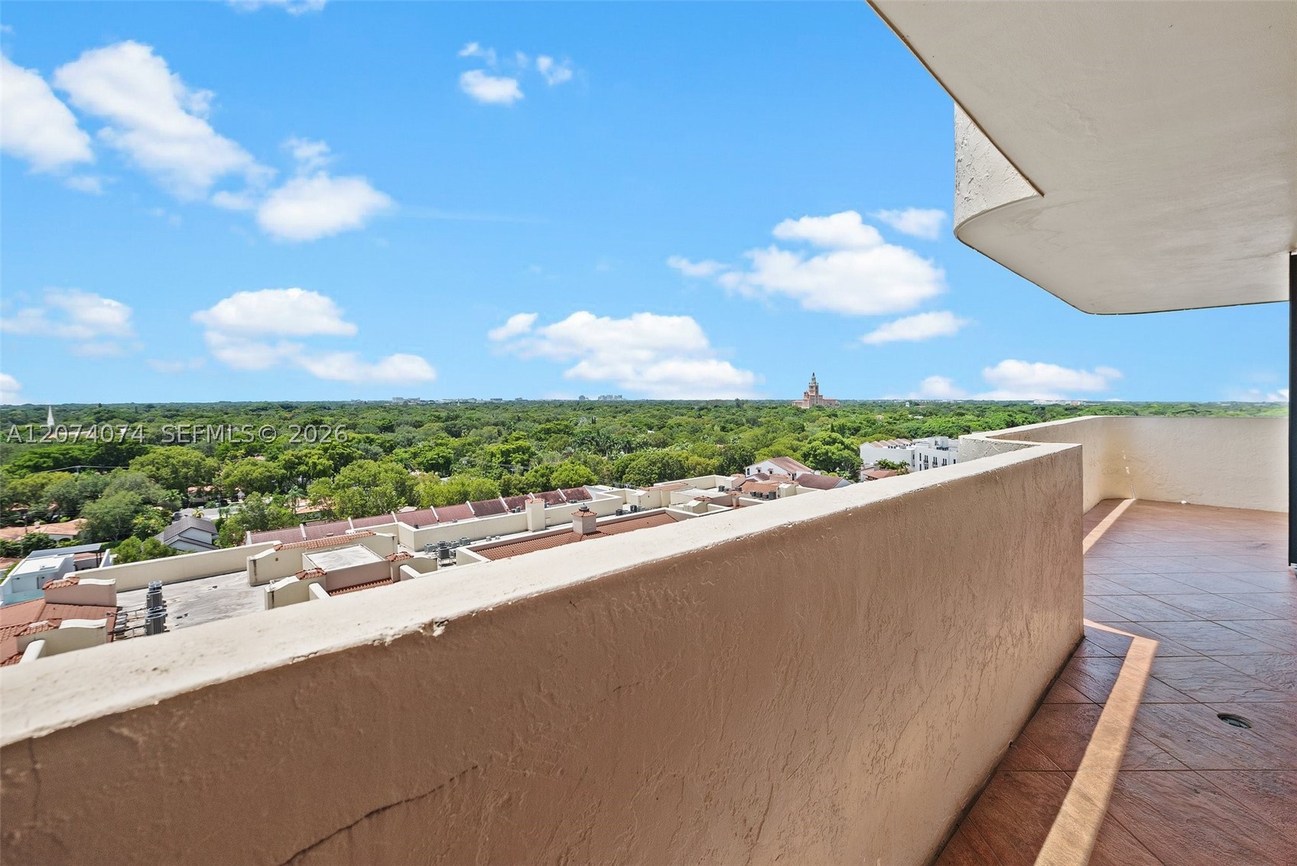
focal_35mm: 14
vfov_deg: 81.3
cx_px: 648
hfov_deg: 104.2
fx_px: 505
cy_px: 433
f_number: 8
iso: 200
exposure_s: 1/500
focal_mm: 14
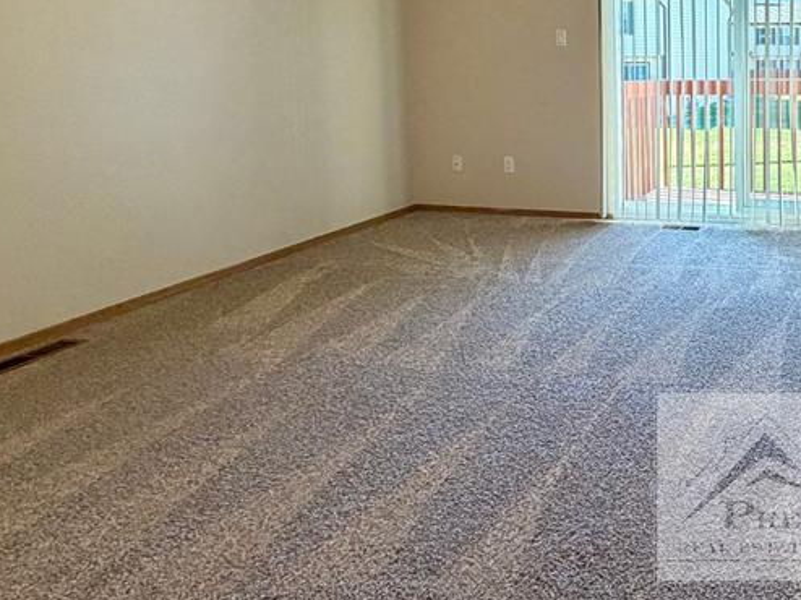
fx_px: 671
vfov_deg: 44.8
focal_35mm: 29
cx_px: 764
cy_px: 88
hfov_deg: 51.9
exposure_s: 1/120
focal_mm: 2.22
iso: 250
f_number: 2.2
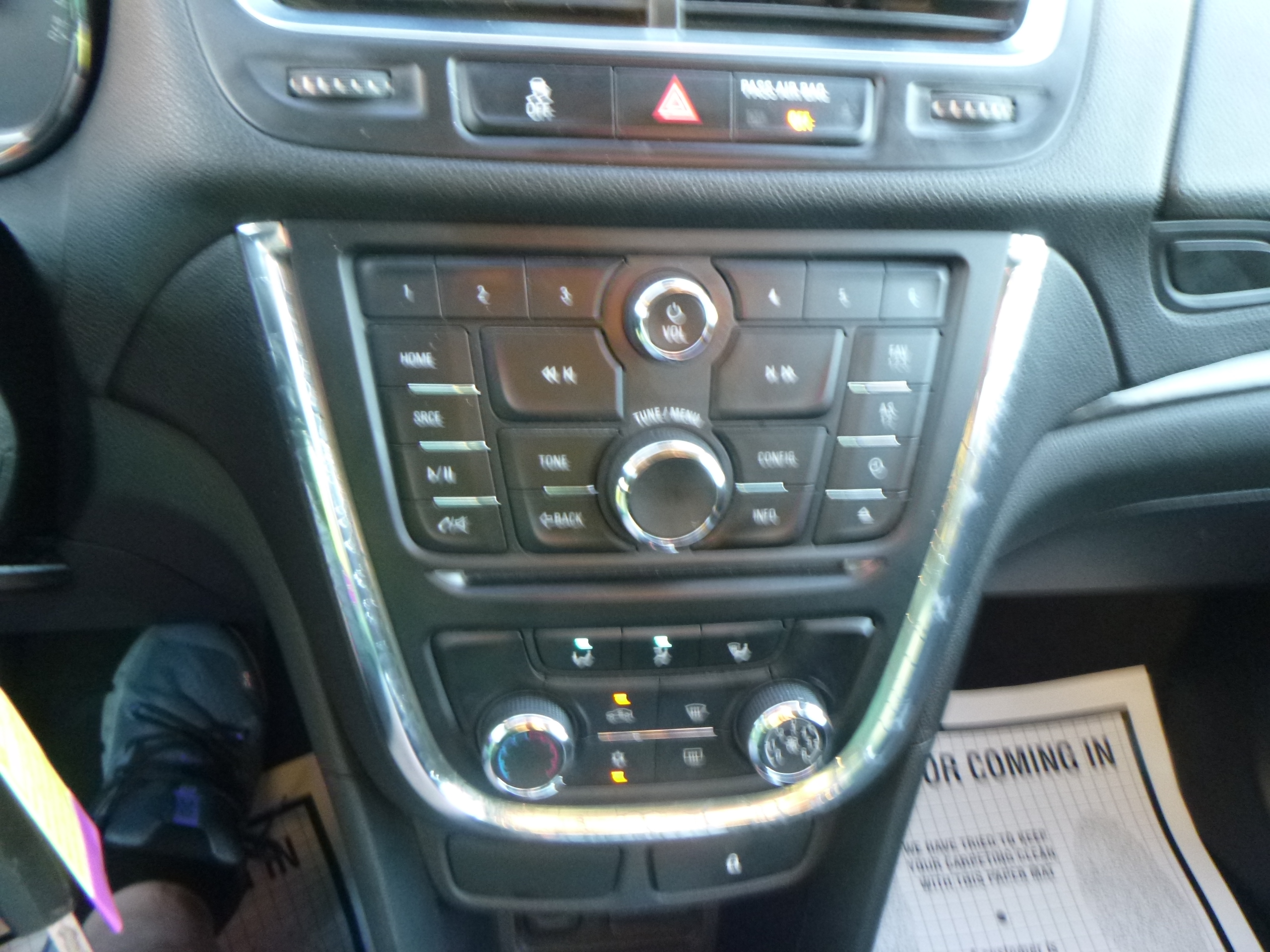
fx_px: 917
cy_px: 476
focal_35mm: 25
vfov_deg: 54.9
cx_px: 635
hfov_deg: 69.4
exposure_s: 1/4
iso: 400
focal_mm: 4.5
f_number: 3.9
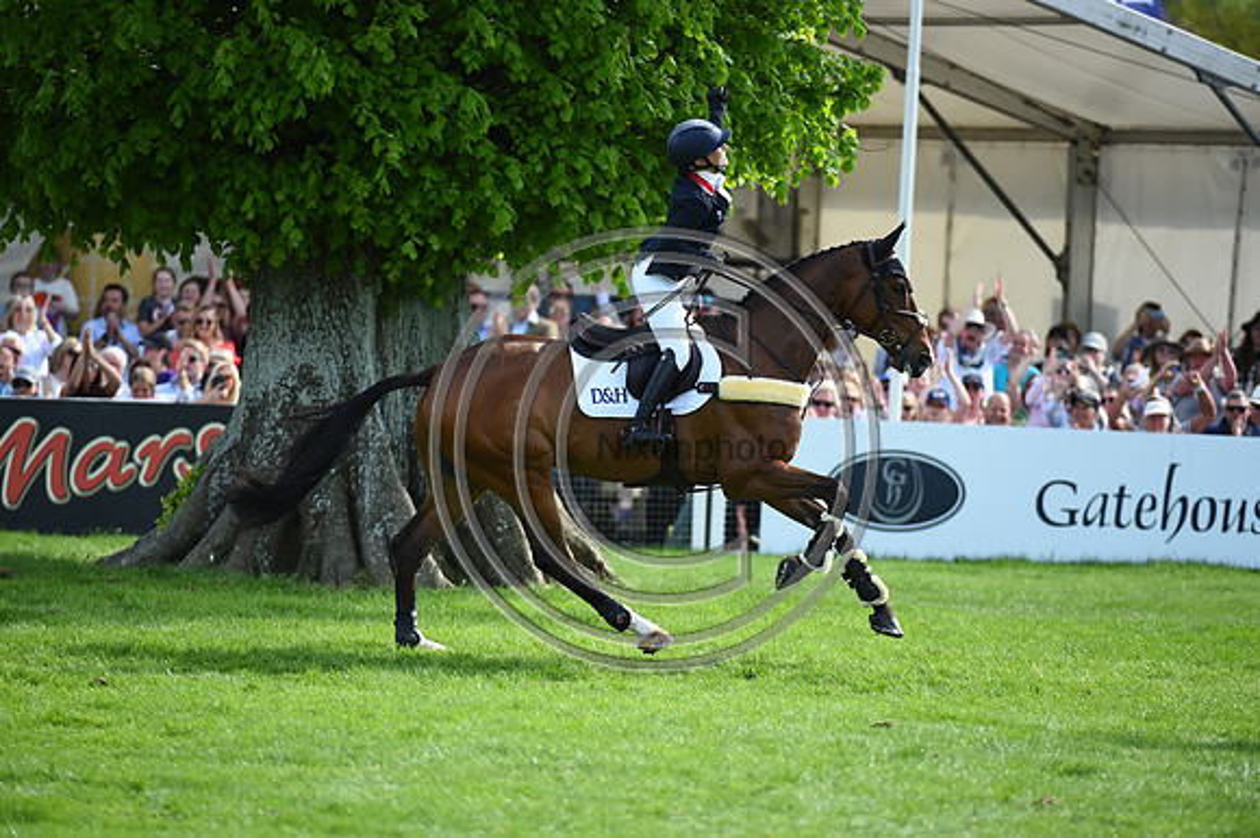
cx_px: 630
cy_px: 419
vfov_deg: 3.8
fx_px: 12592
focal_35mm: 360
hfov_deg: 5.7
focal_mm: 360
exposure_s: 1/1250
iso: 640
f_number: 4.5
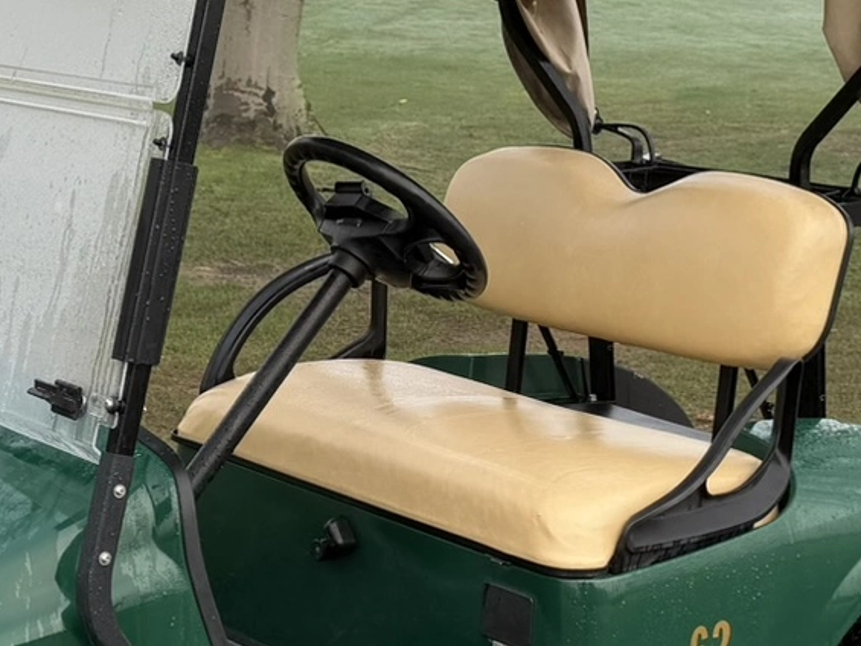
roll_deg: -0.5
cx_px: 399
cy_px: 401
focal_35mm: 85
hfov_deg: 23.0
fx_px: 2115
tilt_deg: -10.6
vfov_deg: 17.3
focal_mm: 6.76
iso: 80
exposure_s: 1/665
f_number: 1.78
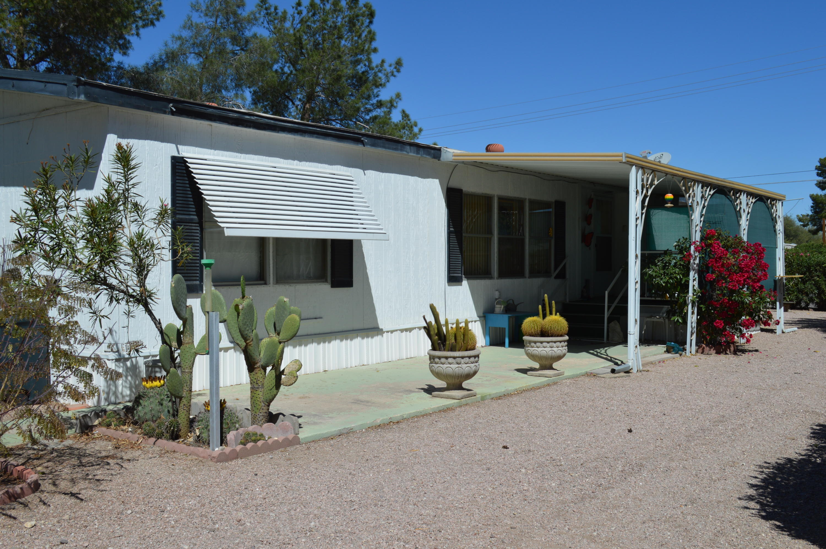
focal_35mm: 36
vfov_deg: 36.8
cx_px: 413
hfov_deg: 53.2
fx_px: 825
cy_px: 274
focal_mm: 24
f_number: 9
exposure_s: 1/320
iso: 100
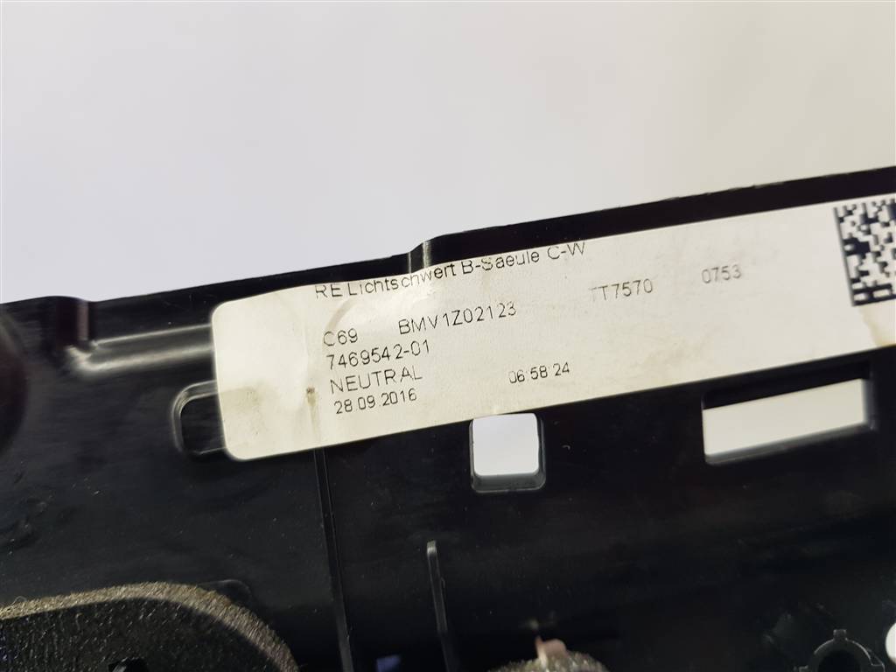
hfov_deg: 67.3
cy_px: 336
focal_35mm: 26
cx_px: 448
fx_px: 673
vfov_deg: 53.1
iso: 64
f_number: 1.7
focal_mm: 4.2
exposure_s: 1/100
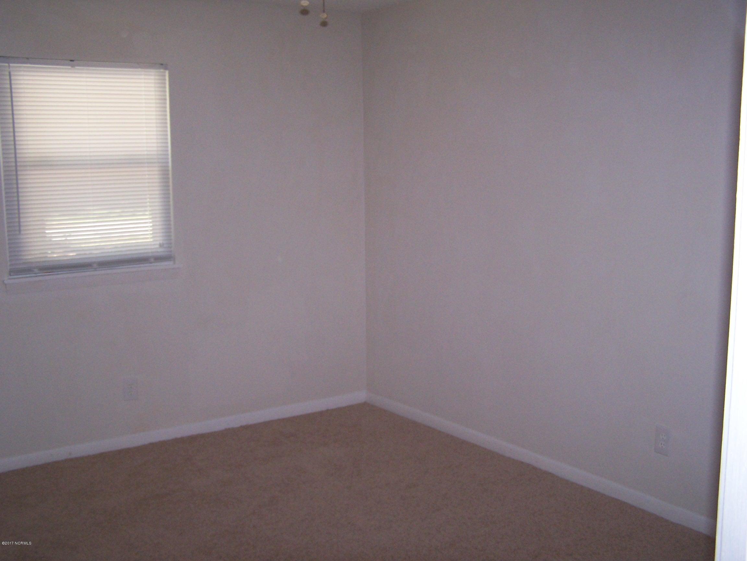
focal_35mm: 38
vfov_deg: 37.7
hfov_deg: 49.0
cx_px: 374
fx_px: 820
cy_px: 280
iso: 140
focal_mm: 6.3
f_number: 2.8
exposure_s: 1/60
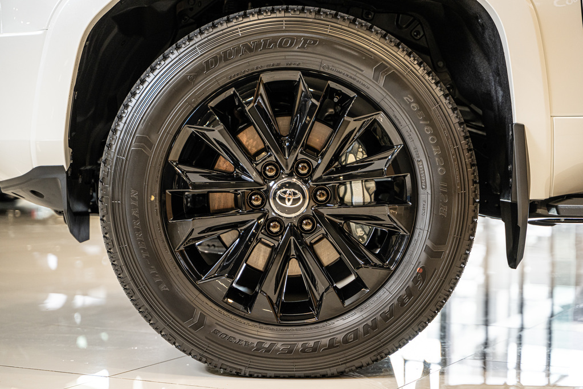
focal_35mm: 75
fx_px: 1214
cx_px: 292
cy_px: 194
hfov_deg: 27.0
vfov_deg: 18.2
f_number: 2.8
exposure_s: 1/160
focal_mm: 75
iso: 640
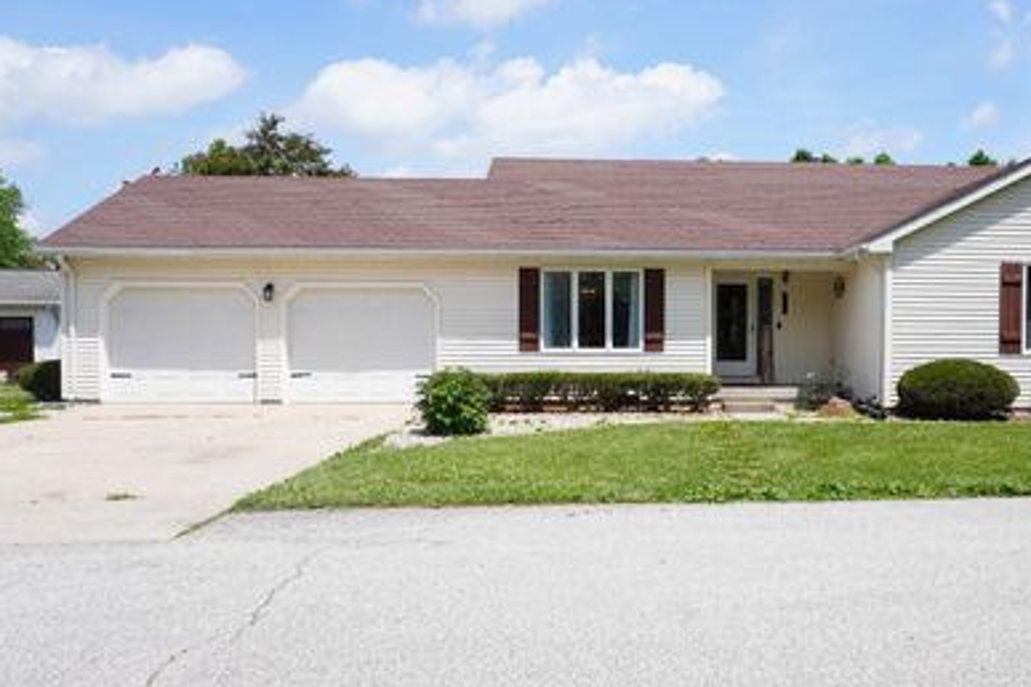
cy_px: 369
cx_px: 642
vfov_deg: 42.3
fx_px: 888
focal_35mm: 31
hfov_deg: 59.5
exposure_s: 1/160
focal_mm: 16
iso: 100
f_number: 10
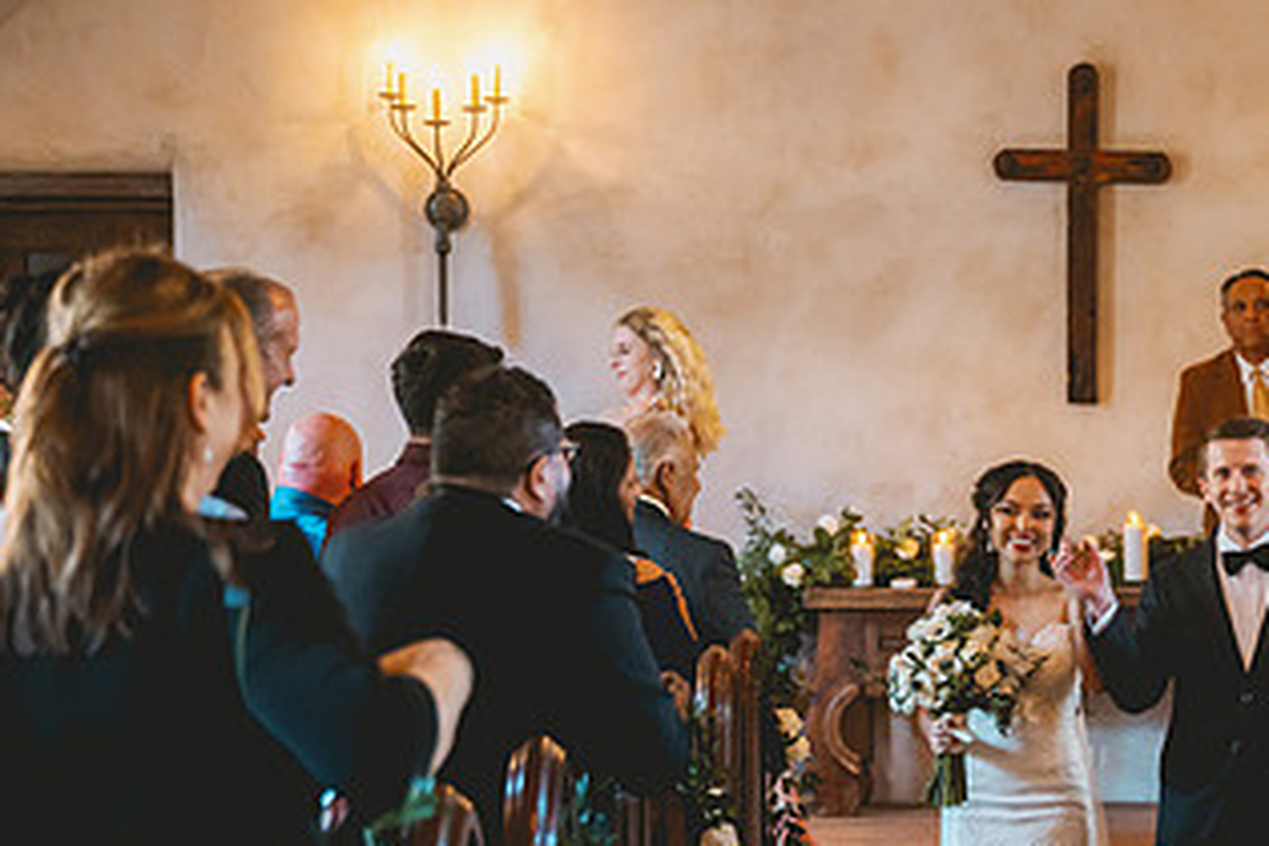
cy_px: 649
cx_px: 1084
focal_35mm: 103
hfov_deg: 19.5
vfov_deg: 13.2
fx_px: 3630
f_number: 2.8
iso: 2000
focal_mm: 56
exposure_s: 1/250
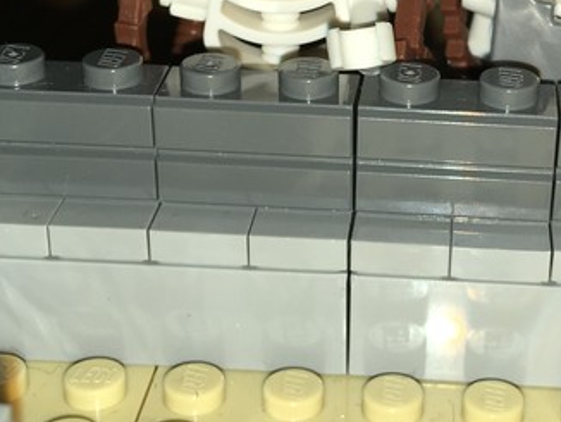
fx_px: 1297
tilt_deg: -26.4
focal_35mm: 80
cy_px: 154
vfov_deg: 18.4
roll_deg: -1.6
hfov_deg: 24.2
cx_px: 403
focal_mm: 4.15
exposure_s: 1/329
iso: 25
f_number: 2.2
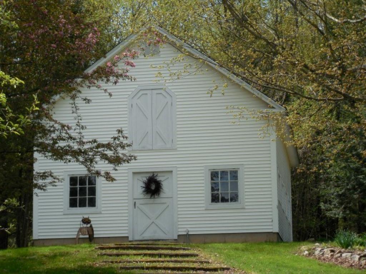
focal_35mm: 106
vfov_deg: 14.0
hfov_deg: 18.5
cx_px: 183
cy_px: 137
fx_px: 1121
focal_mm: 19.1
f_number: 4.7
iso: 125
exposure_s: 1/500
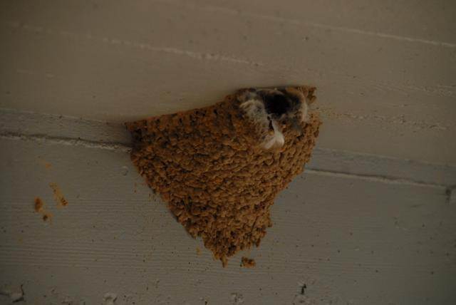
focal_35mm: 262
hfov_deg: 7.8
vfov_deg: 5.2
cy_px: 152
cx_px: 228
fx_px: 3328
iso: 640
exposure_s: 1/400
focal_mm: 175
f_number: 6
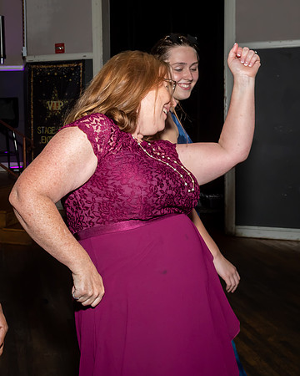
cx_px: 70
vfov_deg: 37.6
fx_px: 548
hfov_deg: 30.0
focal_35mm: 49
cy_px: 146
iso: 400
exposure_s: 1/250
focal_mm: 18
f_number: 6.3
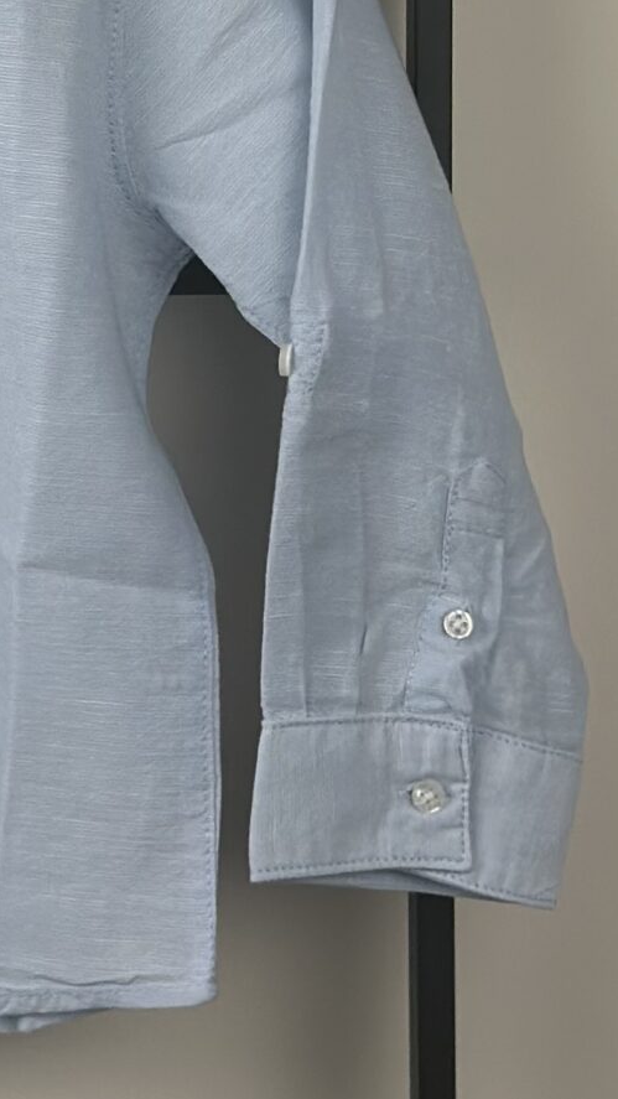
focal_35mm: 151
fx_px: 4399
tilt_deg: -8.6
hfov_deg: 7.9
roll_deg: +0.1
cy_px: 57
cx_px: -301
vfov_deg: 14.1
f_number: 1.78
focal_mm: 6.86
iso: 80
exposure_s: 1/487
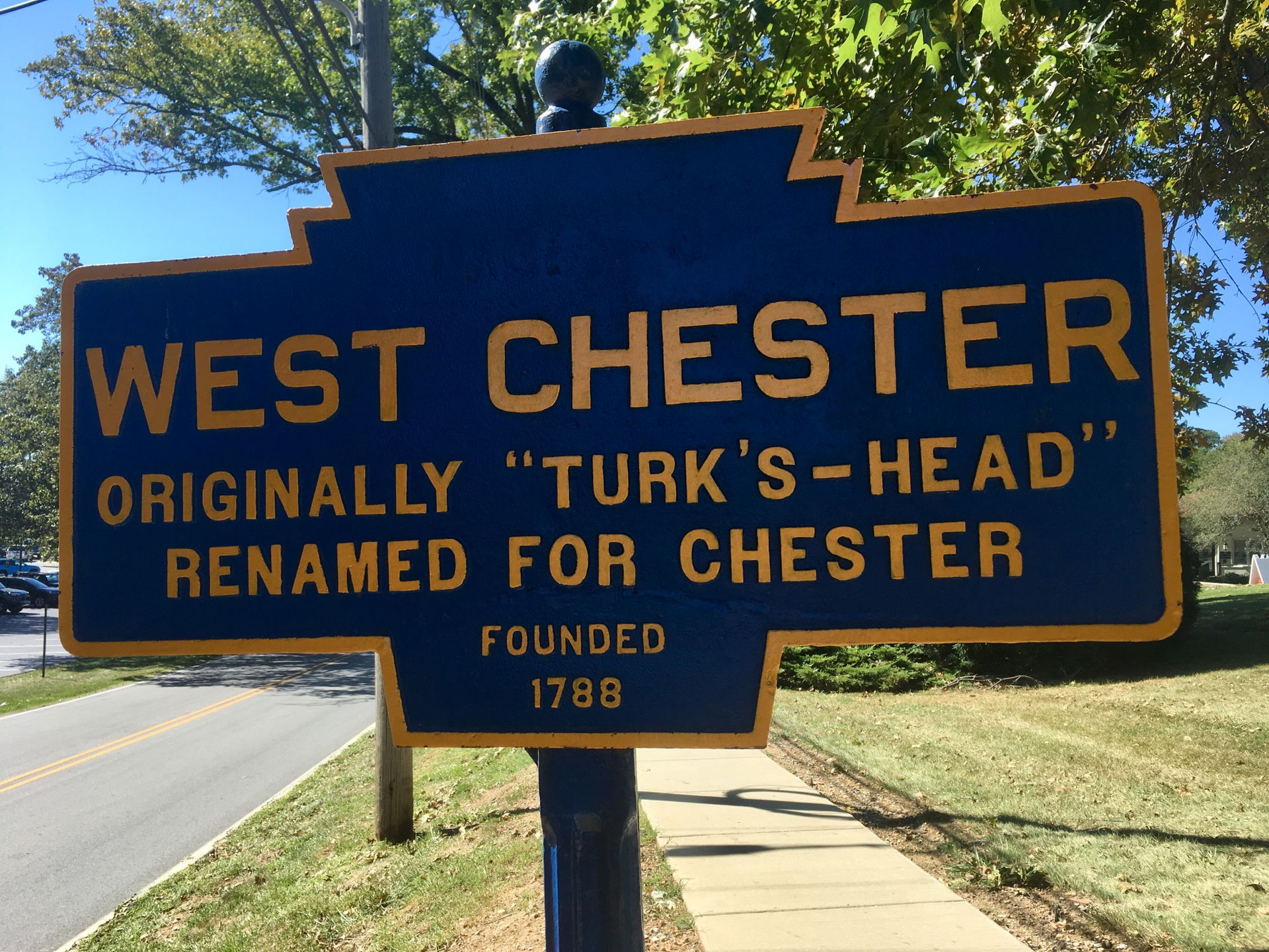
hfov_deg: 61.7
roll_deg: -0.8
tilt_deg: +1.0
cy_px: 476
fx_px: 1063
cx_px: 634
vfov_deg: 48.2
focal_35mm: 29
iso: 25
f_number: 2.2
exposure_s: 1/635
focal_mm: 4.15
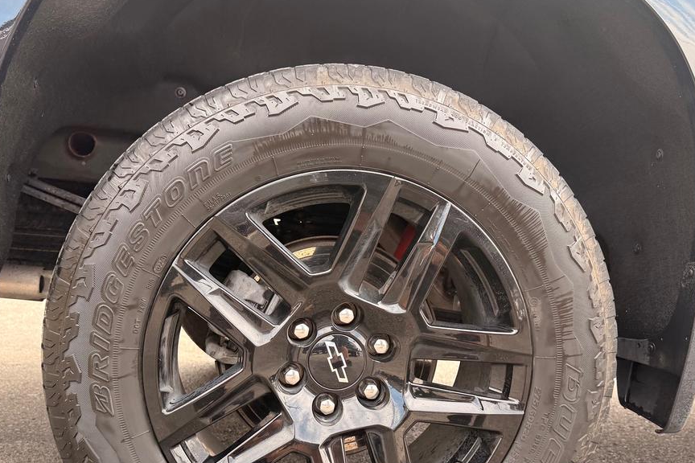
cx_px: 303
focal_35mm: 37
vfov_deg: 35.4
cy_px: 329
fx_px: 714
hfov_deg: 51.7
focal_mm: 6.76
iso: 64
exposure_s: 1/180
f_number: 1.78
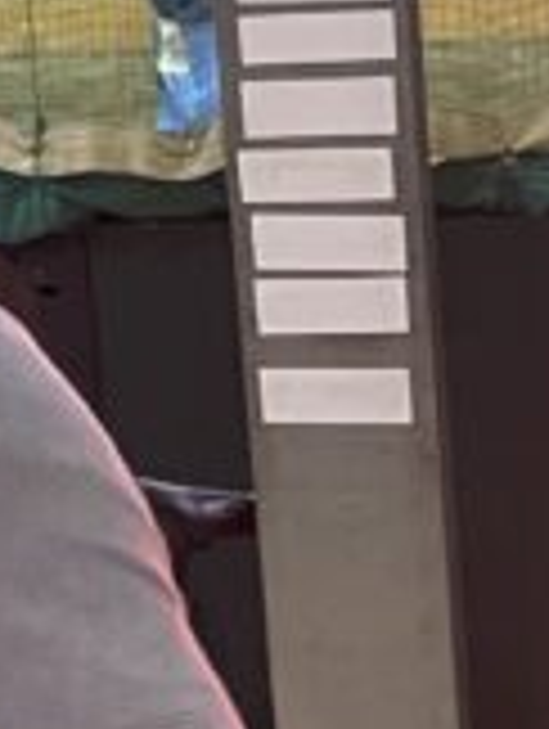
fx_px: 3459
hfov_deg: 8.7
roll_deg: +1.1
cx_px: 950
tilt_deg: -13.5
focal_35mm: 164
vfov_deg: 11.7
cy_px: 922
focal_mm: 4.2
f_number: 1.6
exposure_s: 1/50
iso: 250
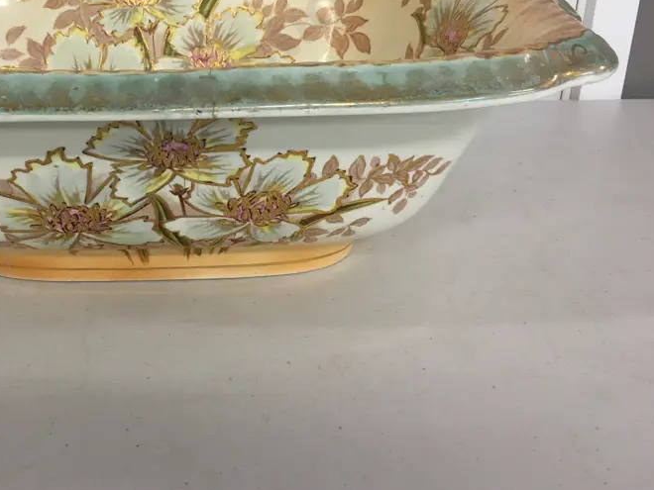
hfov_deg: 40.7
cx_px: 152
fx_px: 850
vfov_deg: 31.7
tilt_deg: -18.6
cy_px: 139
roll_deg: -1.1
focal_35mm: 45
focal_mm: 4.15
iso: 50
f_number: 2.2
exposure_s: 1/33
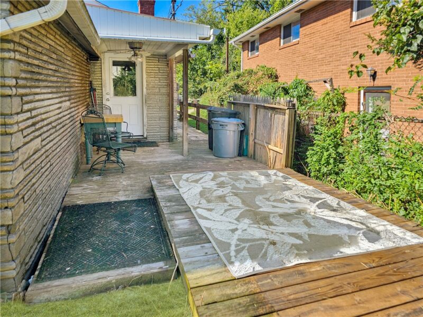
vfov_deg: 58.9
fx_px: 281
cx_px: 212
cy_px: 158
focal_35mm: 23
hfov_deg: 73.9
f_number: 1.7
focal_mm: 6.3
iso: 10
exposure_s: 1/335
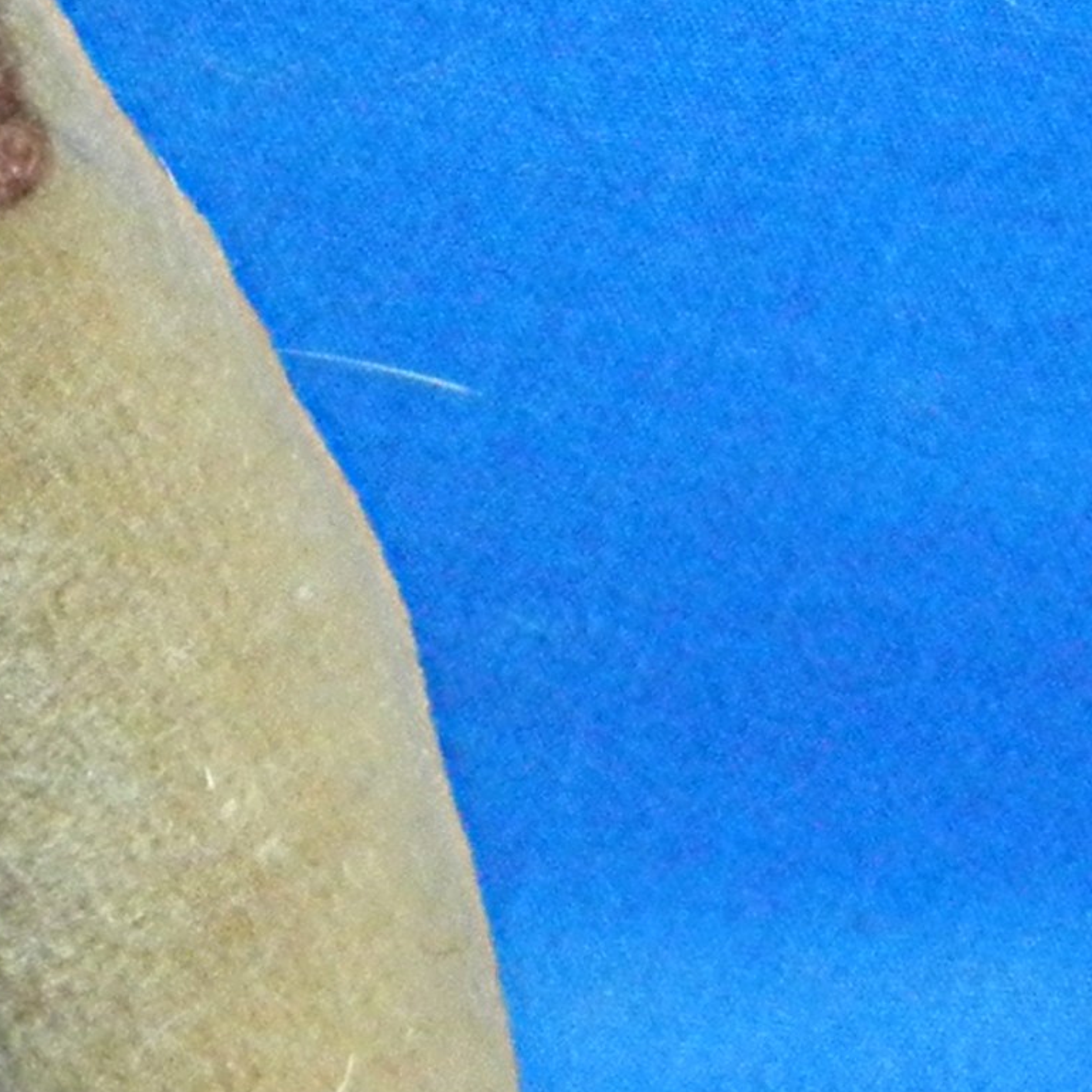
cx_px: -1064
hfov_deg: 7.1
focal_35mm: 239
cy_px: -809
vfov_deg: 7.1
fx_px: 8530
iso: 800
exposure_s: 1/30
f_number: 3.9
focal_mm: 9.3
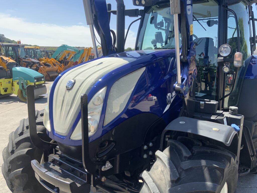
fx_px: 215
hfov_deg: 61.7
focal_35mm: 29
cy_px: 96
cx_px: 128
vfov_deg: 48.2
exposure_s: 1/829
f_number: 1.8
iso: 16
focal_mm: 3
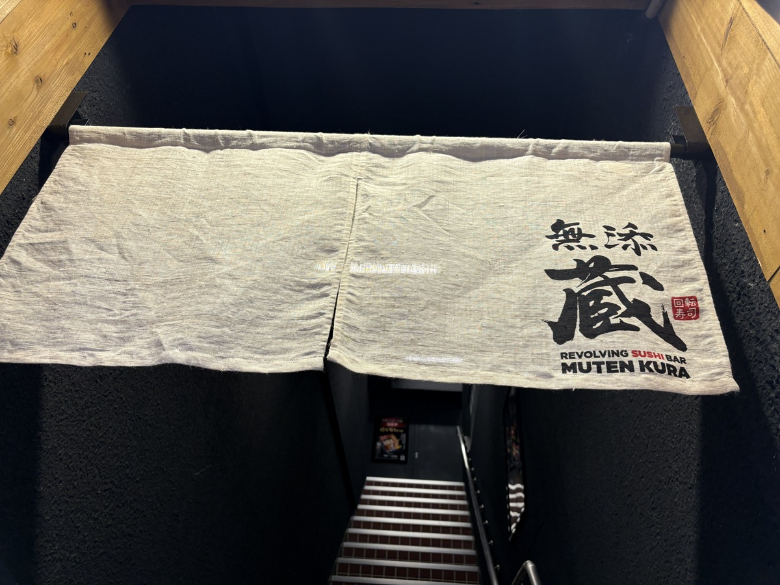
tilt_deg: +39.7
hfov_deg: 67.3
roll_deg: -4.6
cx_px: 390
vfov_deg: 53.1
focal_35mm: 26
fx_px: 586
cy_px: 292
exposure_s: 1/100
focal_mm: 5.96
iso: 64
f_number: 1.6
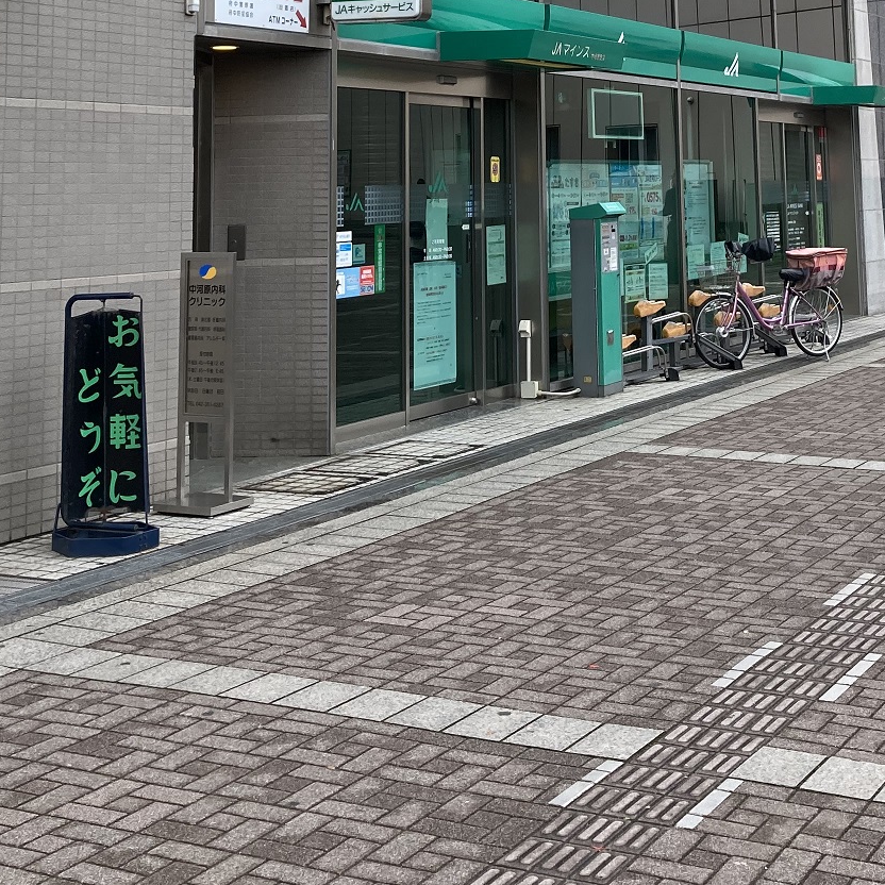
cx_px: 542
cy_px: -38
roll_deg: -0.5
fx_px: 1735
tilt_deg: +6.6
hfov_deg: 28.5
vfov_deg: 26.7
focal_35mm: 60
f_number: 1.8
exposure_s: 1/656
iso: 20
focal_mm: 3.99
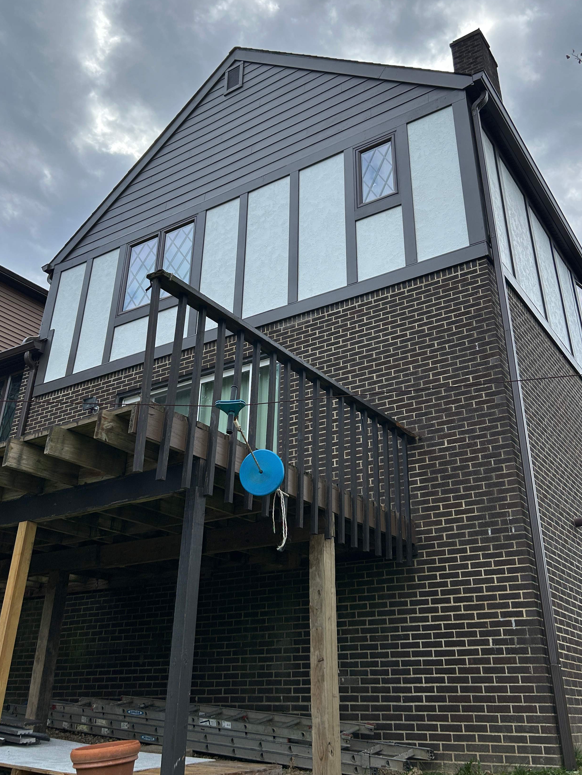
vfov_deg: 56.5
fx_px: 717
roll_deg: +0.8
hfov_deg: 44.2
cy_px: 322
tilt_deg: +26.6
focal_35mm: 32
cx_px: 292
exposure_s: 1/2165
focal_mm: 5.7
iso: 50
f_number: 1.5
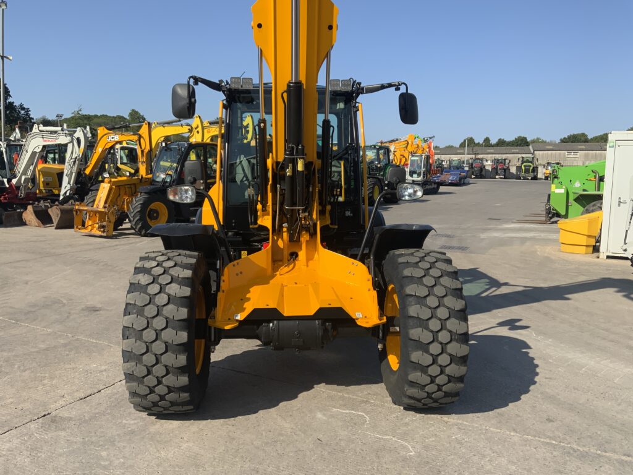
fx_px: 530
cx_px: 316
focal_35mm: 29
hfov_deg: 61.7
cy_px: 238
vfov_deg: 48.2
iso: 16
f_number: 1.8
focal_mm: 3
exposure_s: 1/1730
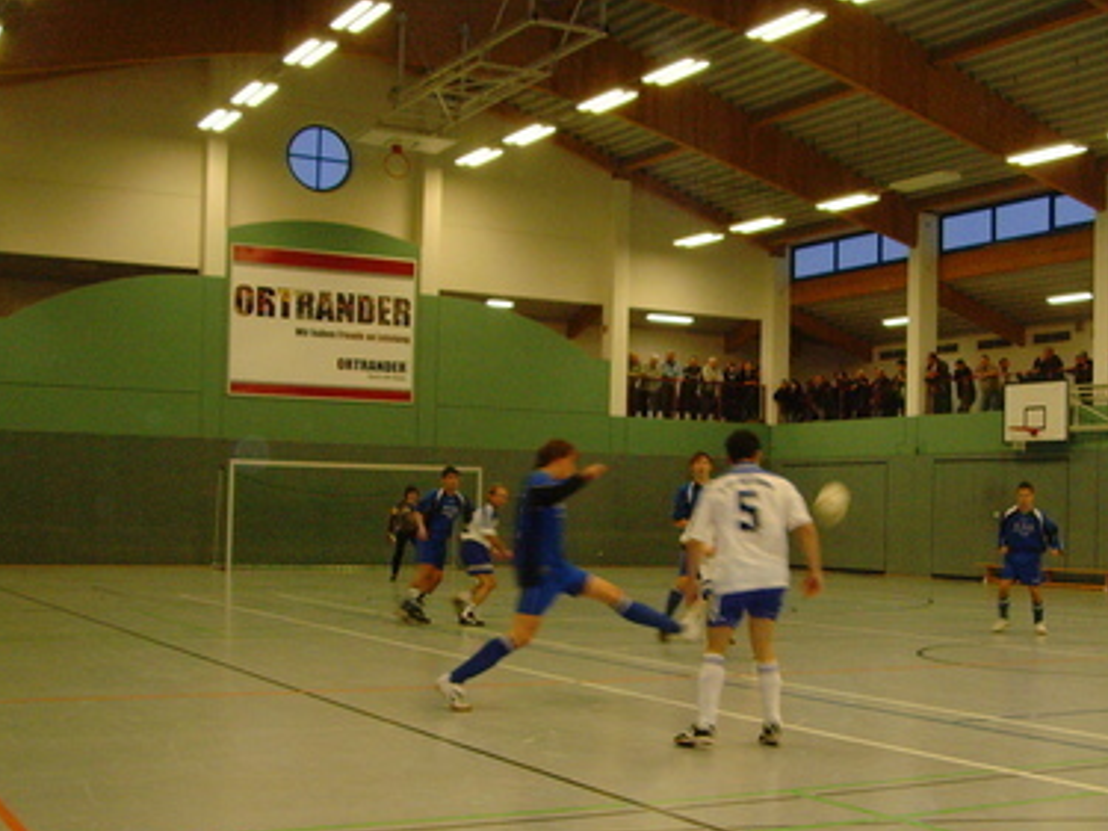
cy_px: 549
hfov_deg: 36.5
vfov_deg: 27.9
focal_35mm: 52
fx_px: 1664
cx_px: 727
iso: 320
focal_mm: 6.6
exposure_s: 1/45
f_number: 3.5
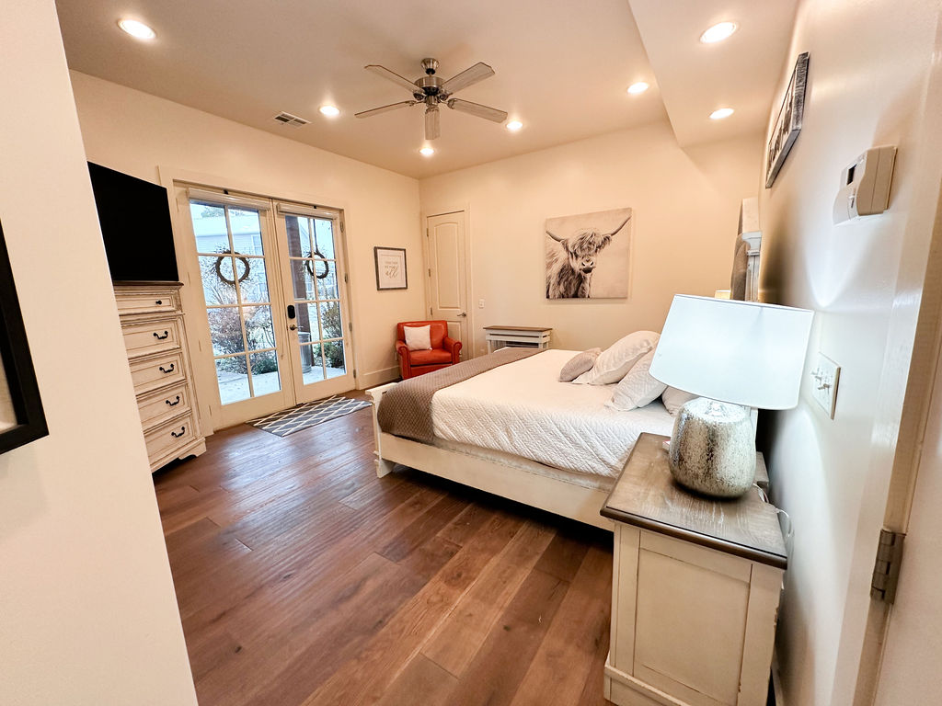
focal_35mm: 14
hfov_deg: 102.1
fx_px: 381
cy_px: 353
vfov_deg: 85.7
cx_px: 471
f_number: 2.2
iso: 160
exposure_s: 1/60
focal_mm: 2.22
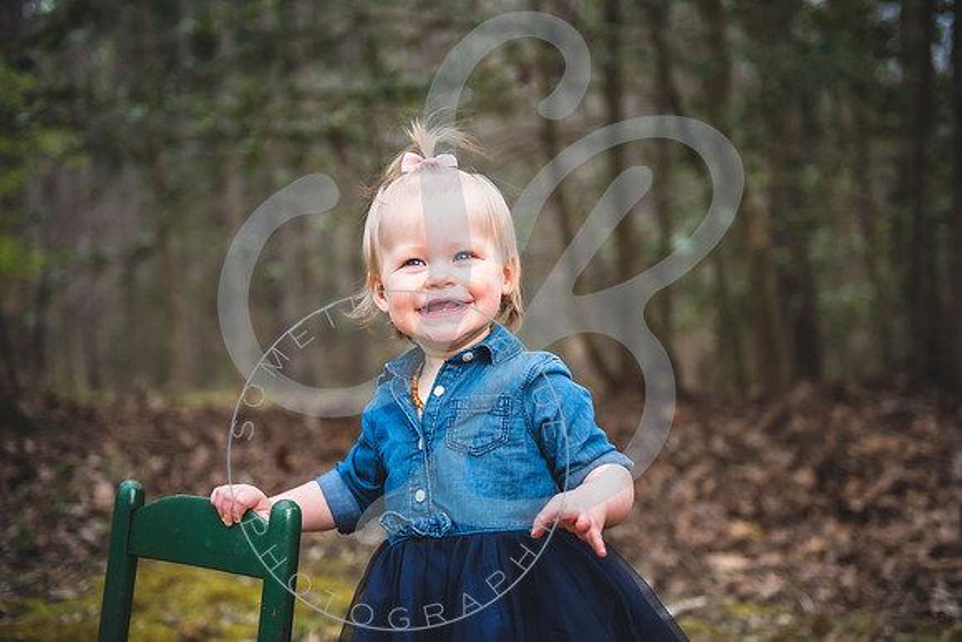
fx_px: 1390
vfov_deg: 26.0
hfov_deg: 38.2
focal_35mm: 52
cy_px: 321
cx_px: 481
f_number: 2.8
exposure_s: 1/500
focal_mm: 52
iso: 100
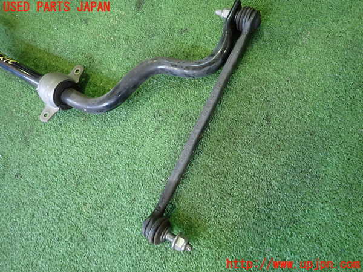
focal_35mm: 25
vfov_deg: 54.9
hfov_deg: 69.4
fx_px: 262
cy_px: 136
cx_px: 182
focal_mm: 4.5
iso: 400
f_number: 2
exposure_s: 1/30
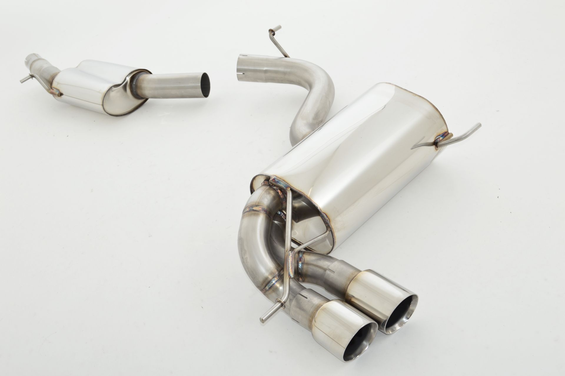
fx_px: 753
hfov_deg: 41.1
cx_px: 282
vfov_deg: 28.0
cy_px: 188
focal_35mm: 48
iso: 200
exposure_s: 1/200
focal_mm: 32
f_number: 10
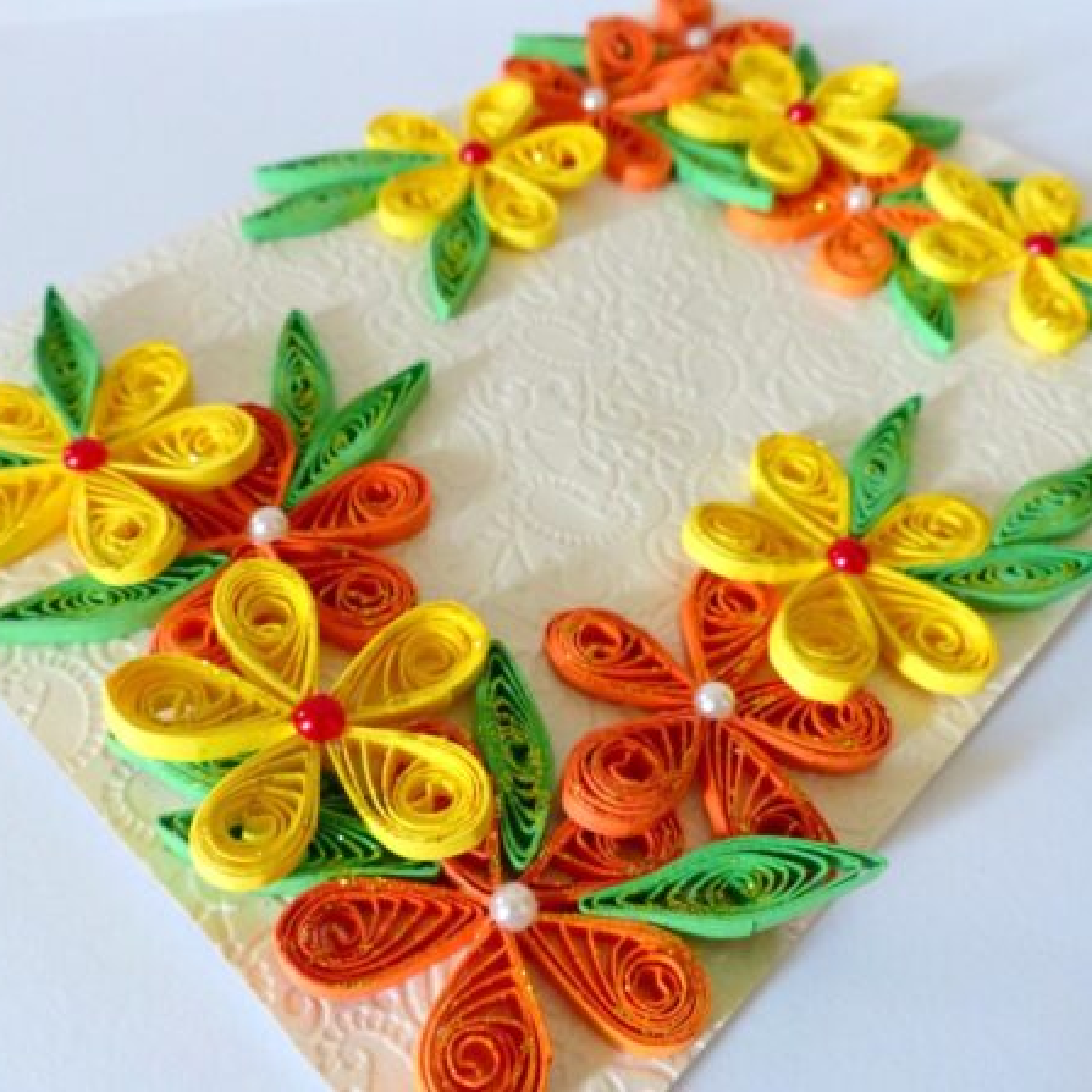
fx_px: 1142
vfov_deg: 51.1
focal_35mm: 32
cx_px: 506
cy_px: 547
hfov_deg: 51.1
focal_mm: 4.9
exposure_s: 1/40
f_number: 2.8
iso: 400
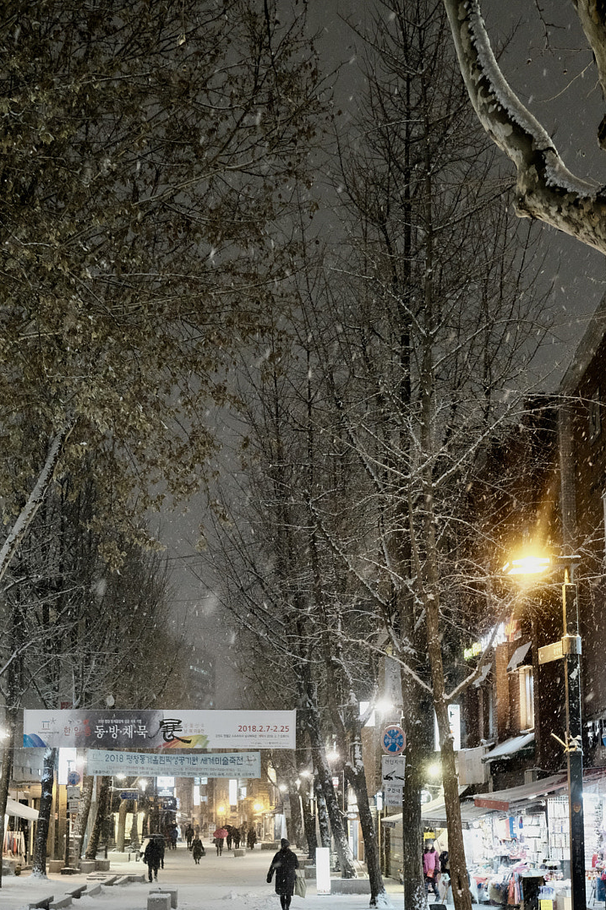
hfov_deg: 25.9
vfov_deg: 37.8
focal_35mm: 52
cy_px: 608
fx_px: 1314
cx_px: 239
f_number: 4
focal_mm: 23
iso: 6400
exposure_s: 1/56
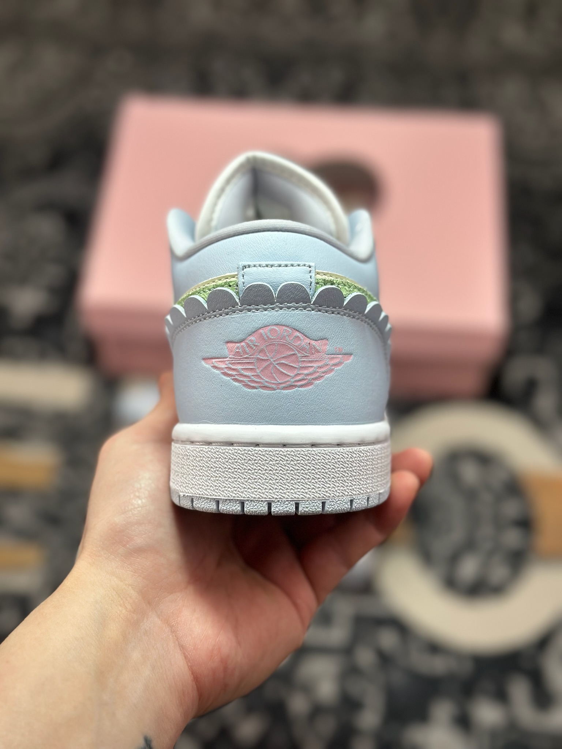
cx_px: 281
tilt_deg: -56.9
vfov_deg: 39.7
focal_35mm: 48
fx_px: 1039
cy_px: 374
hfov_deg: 30.3
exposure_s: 1/1199
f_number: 1.78
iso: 80
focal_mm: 6.86
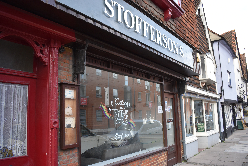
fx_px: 217
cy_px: 83
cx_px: 124
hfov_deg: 59.5
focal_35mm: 32
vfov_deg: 41.7
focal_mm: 21
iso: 400
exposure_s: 1/250
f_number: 4.5
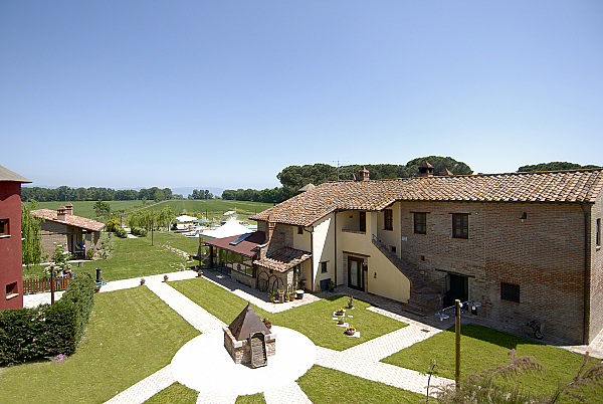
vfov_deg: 67.6
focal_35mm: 18
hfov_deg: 89.9
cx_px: 302
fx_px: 302
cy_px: 202
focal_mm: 12
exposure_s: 1/1250
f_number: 4
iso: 250
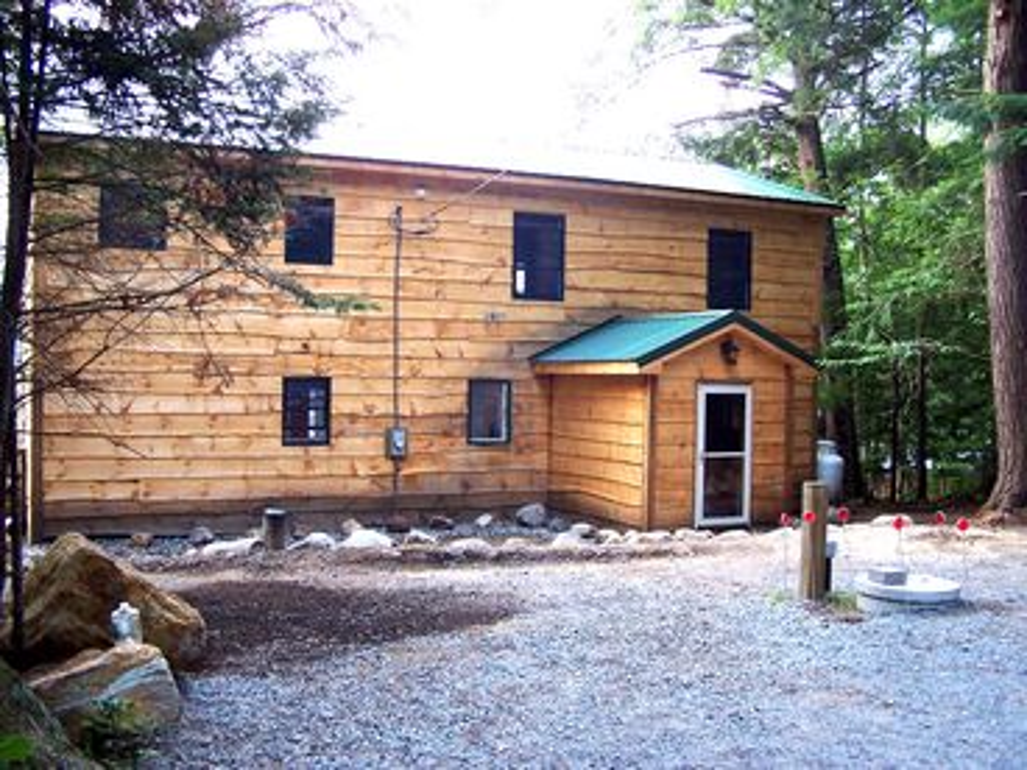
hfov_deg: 49.0
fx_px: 1127
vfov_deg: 37.7
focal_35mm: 38
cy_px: 385
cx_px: 514
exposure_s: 1/20
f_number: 2.8
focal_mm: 6.3
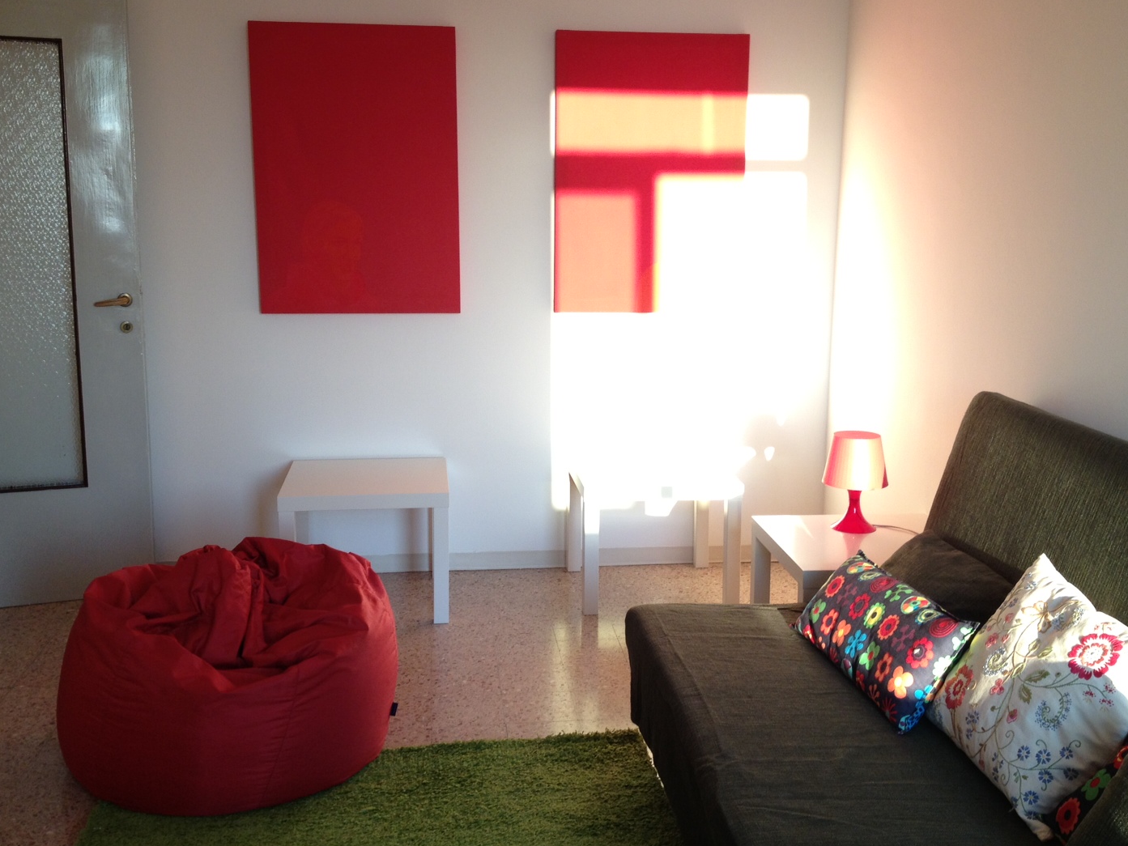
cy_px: 398
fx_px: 1336
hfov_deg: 45.8
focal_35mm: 41
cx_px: 590
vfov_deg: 35.1
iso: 64
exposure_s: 1/60
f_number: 2.4
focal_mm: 4.28
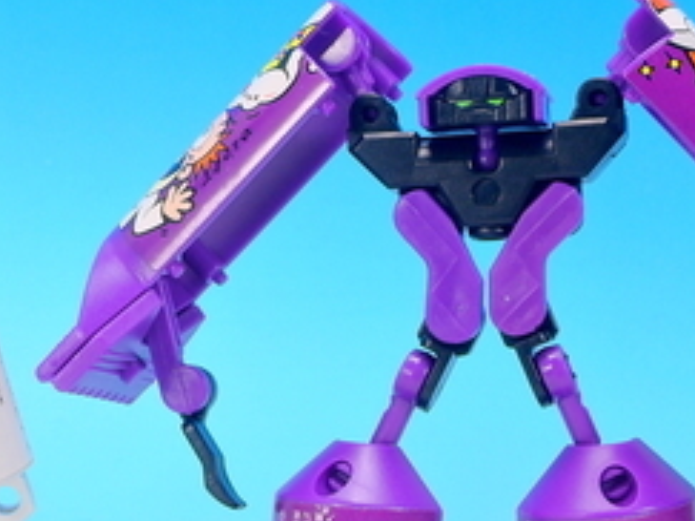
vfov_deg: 10.9
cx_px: 126
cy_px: 369
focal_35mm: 136
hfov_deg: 14.4
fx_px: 2729
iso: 80
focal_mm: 11.8
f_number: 6.3
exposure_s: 1
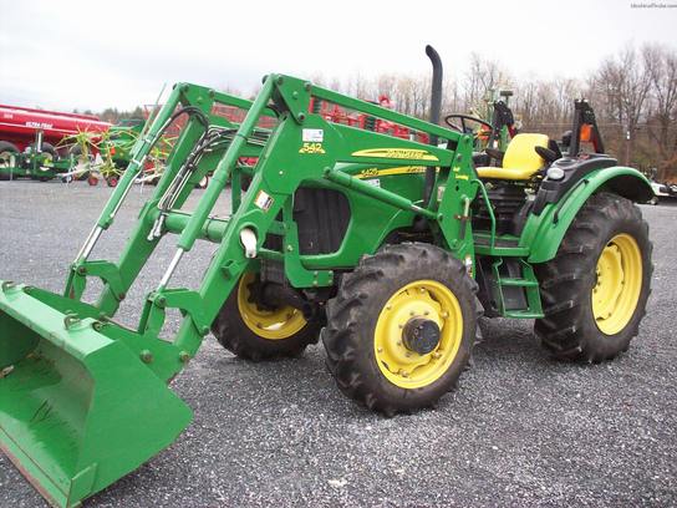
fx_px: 724
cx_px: 338
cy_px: 254
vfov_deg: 38.7
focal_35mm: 37
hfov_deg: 50.1
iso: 200
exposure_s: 1/545
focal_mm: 6.2
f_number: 2.8
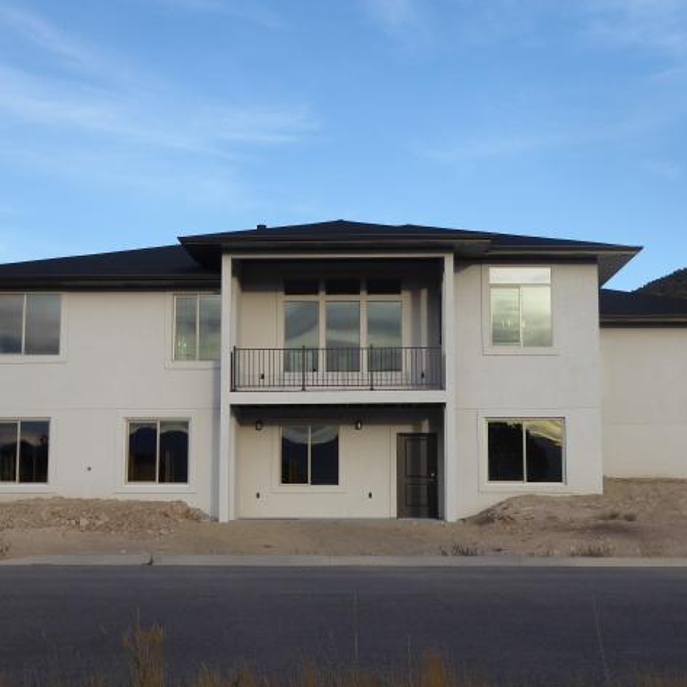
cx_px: 349
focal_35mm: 55
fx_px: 1235
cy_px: 346
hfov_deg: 31.1
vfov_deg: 31.1
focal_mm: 7.8
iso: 80
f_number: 3.9
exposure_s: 1/250
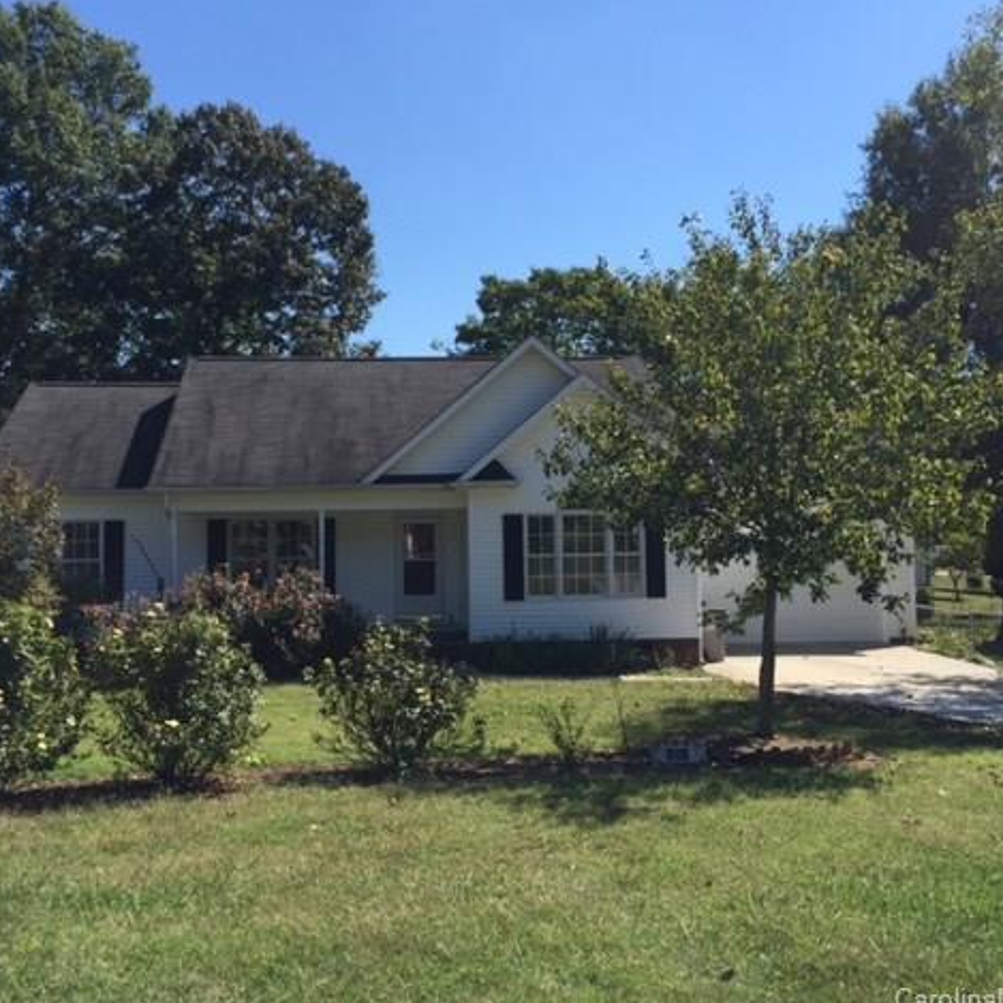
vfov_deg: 47.2
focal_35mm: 35
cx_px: 456
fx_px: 1147
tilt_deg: +1.4
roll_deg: -0.6
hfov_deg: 47.2
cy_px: 507
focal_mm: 4.15
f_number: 2.2
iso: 32
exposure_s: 1/1412
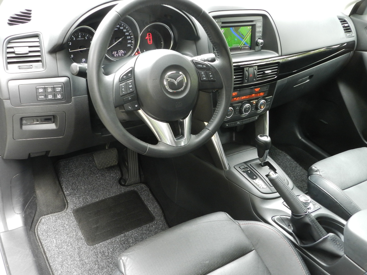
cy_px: 138
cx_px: 184
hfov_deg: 56.8
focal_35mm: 32
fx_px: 339
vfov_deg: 44.2
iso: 400
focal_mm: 5.6
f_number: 3.7
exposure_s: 1/20
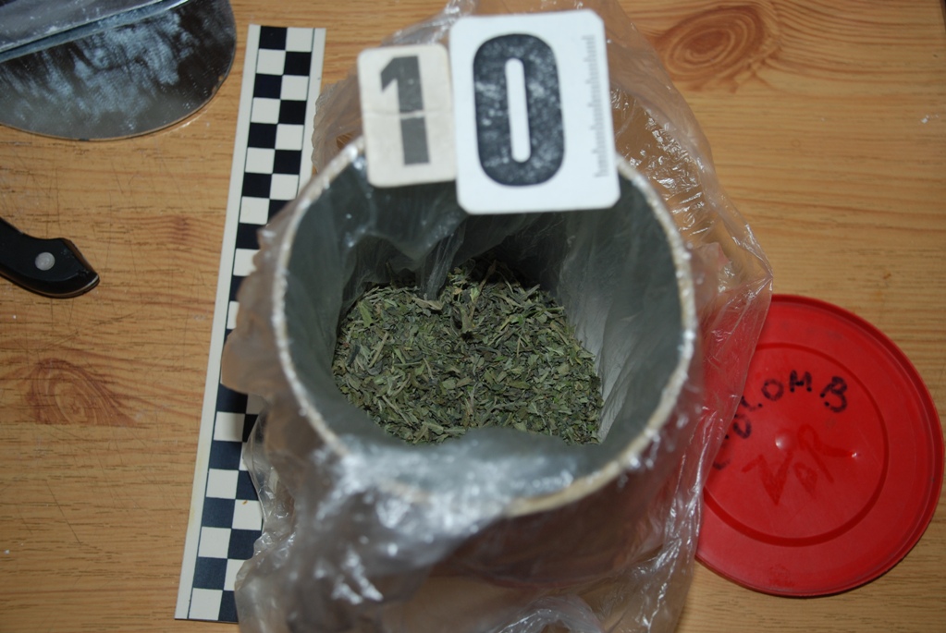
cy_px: 316
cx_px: 473
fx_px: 1223
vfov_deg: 29.0
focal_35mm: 46
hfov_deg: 42.3
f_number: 4.2
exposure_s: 1/60
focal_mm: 31
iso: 200
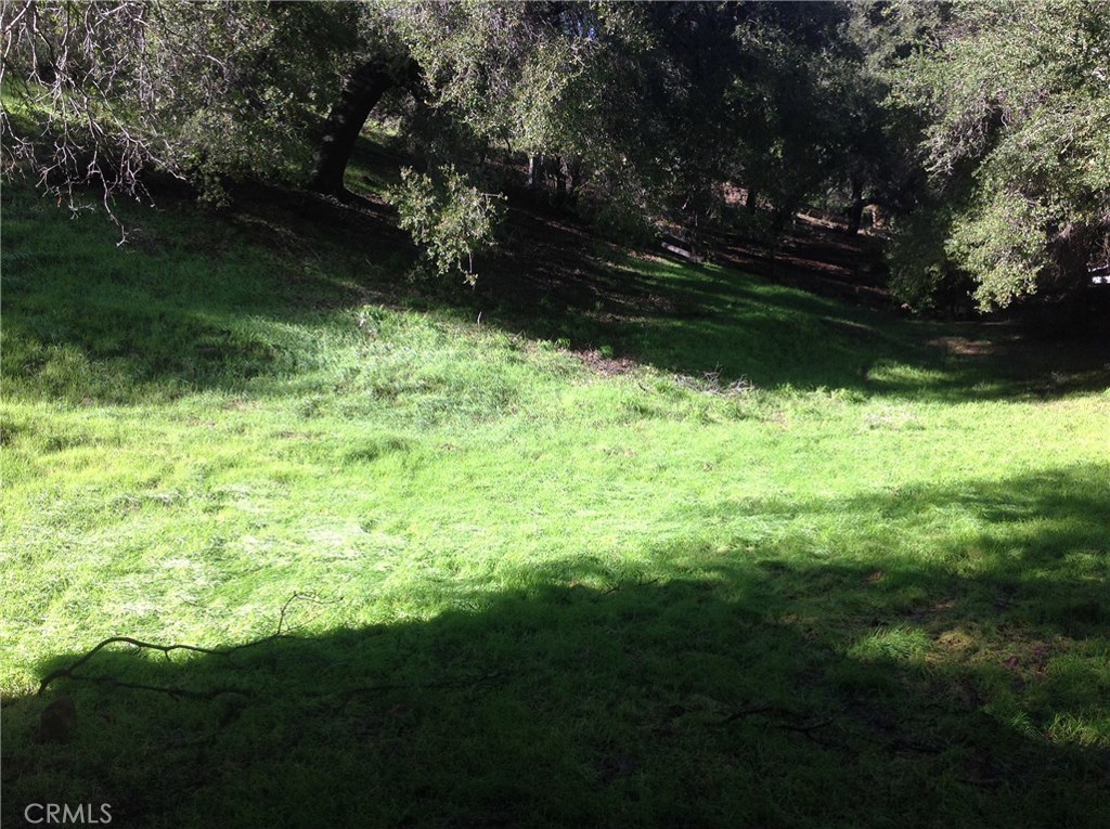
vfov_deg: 40.6
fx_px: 1121
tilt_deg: -2.6
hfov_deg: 52.7
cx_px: 555
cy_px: 414
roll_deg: +4.1
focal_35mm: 35
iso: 50
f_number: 2.4
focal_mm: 4.28
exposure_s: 1/472
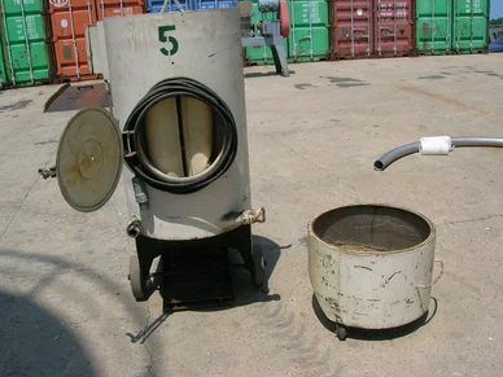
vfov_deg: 40.7
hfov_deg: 52.6
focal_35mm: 35
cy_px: 188
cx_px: 258
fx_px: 509
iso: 50
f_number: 4.9
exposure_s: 1/706
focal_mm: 5.7
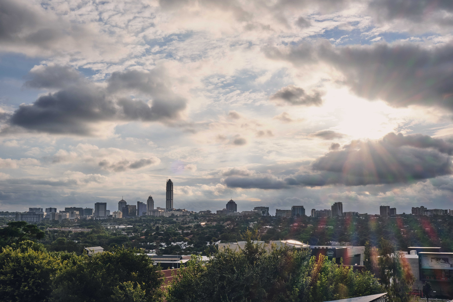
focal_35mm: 42
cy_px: 151
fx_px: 528
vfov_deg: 31.9
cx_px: 226
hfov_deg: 46.4
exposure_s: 1/125
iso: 160
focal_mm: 27.7
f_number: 18
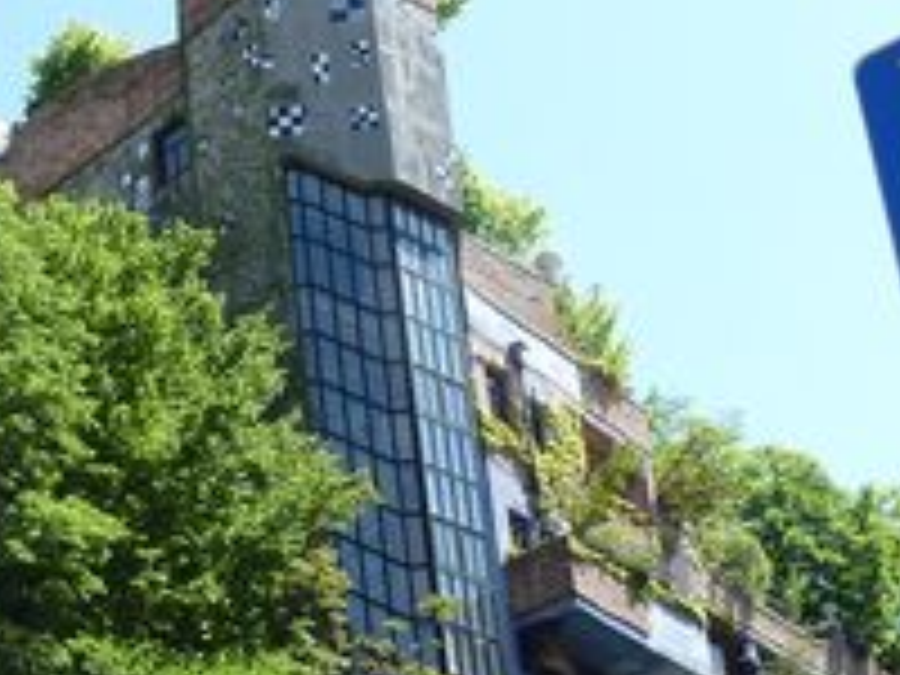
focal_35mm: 80
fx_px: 2080
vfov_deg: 17.6
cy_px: 788
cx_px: 4
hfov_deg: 23.4
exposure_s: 1/200
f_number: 4
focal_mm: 4.1
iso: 80
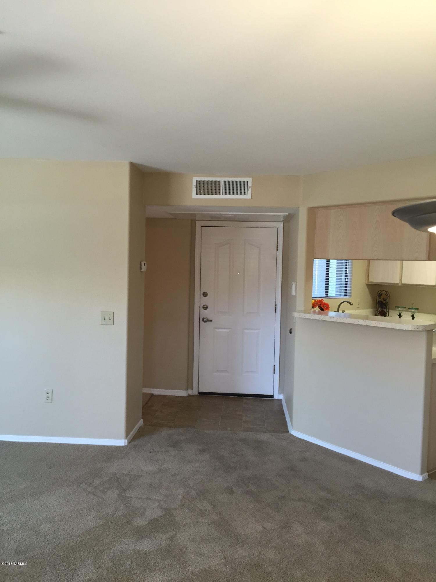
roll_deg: -1.3
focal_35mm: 29
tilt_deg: -3.2
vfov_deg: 61.7
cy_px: 291
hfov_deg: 48.2
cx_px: 218
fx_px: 487
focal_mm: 4.15
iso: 100
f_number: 2.2
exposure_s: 1/30
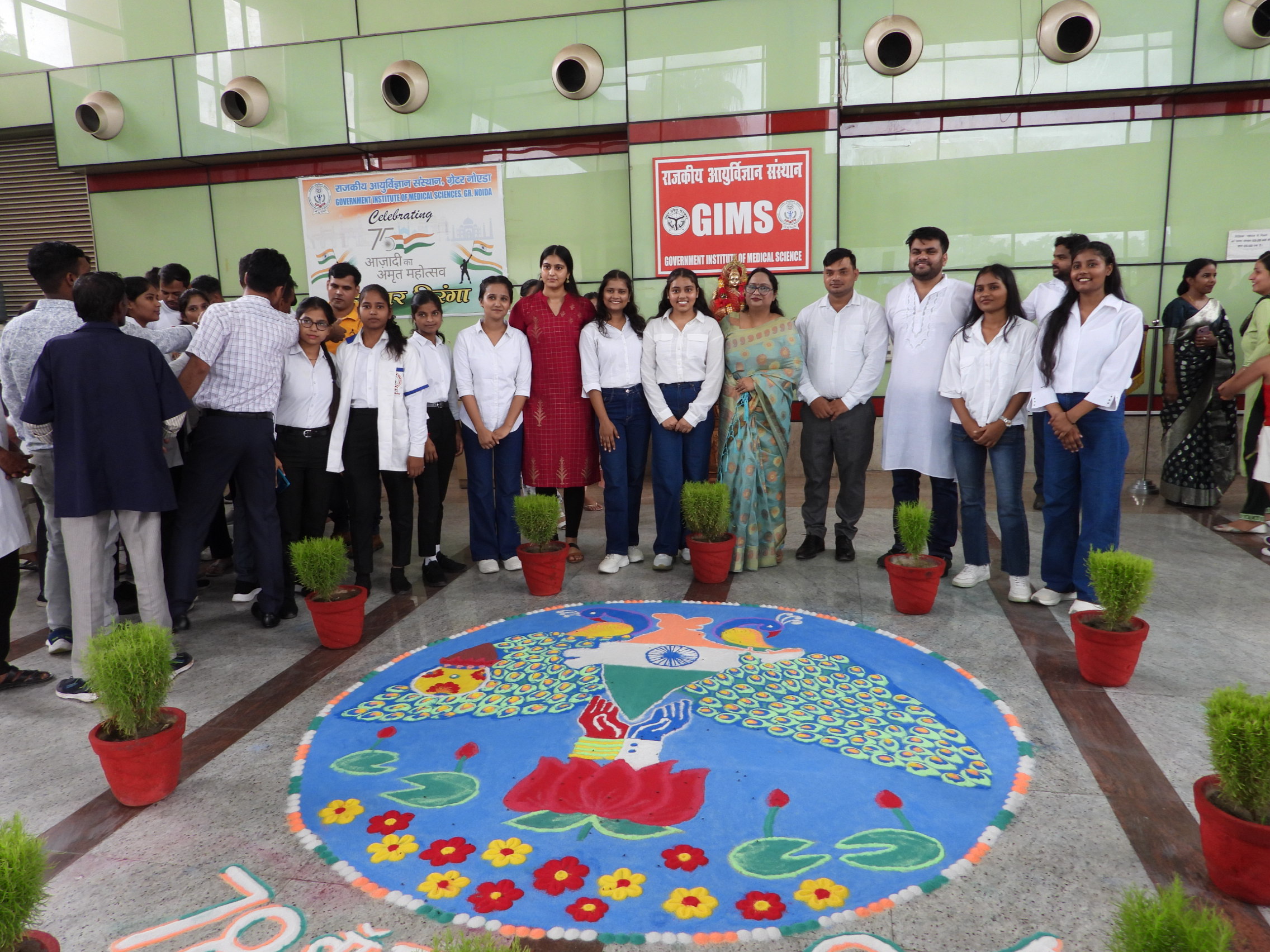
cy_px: 476
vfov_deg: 56.8
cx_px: 635
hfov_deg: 71.6
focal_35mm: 24
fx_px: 881
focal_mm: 4.3
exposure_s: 1/30
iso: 160
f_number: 2.8
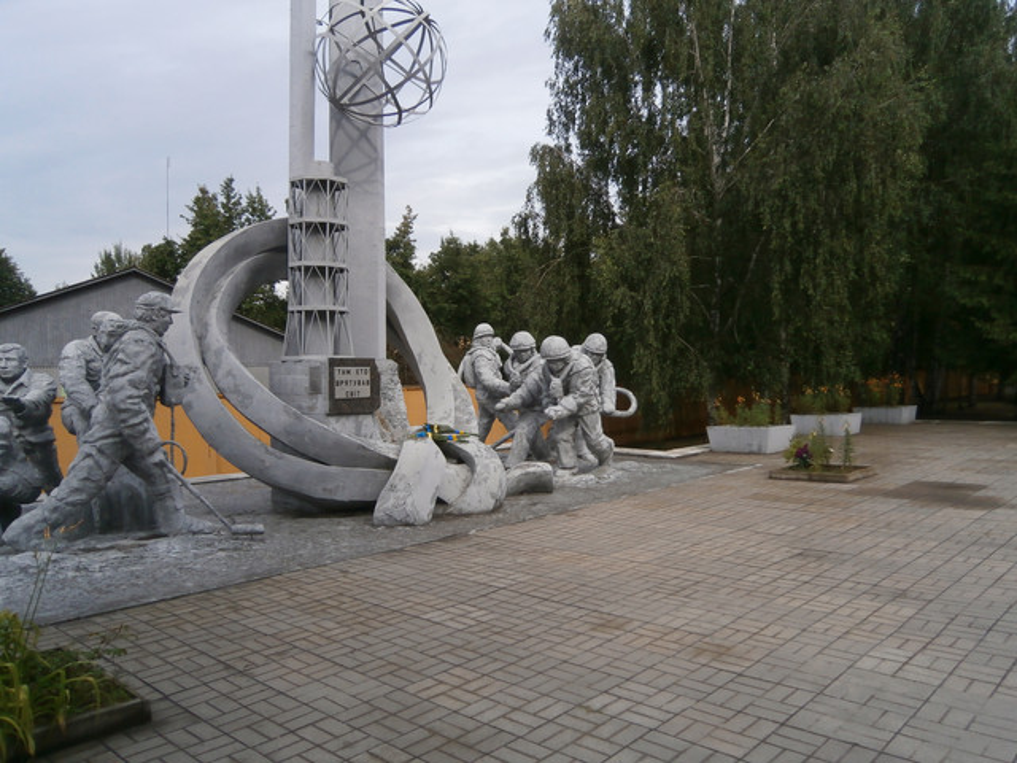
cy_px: 382
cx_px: 508
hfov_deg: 67.3
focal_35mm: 26
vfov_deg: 53.1
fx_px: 764
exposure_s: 1/1000
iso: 80
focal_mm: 4.7
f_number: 2.8
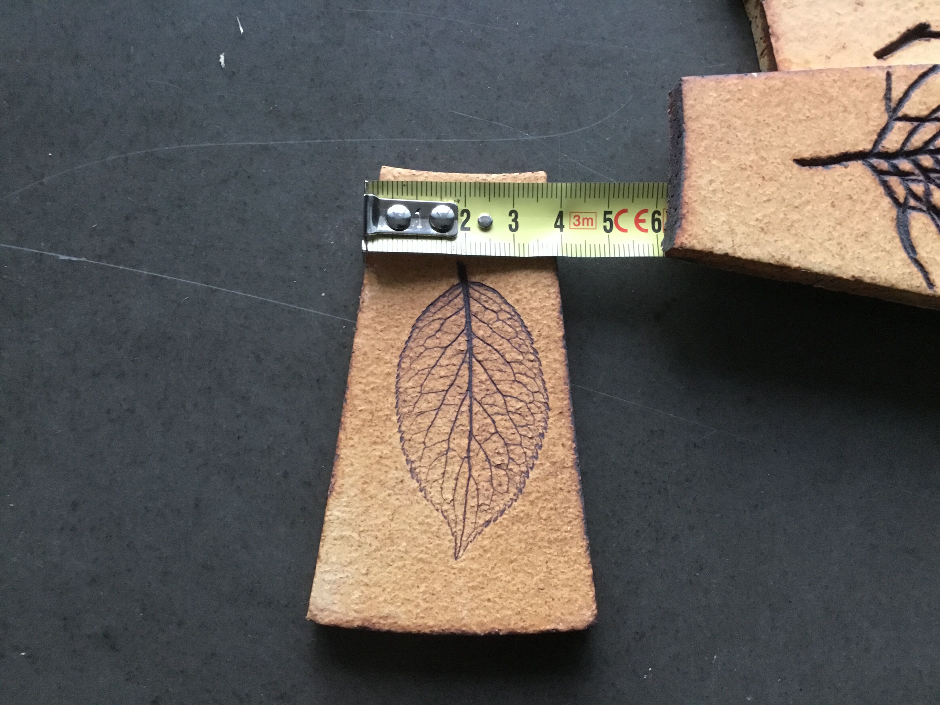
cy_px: 352
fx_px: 842
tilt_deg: -86.1
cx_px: 470
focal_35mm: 31
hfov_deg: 58.4
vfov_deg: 45.4
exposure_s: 1/17
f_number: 2.4
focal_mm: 3.3
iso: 200
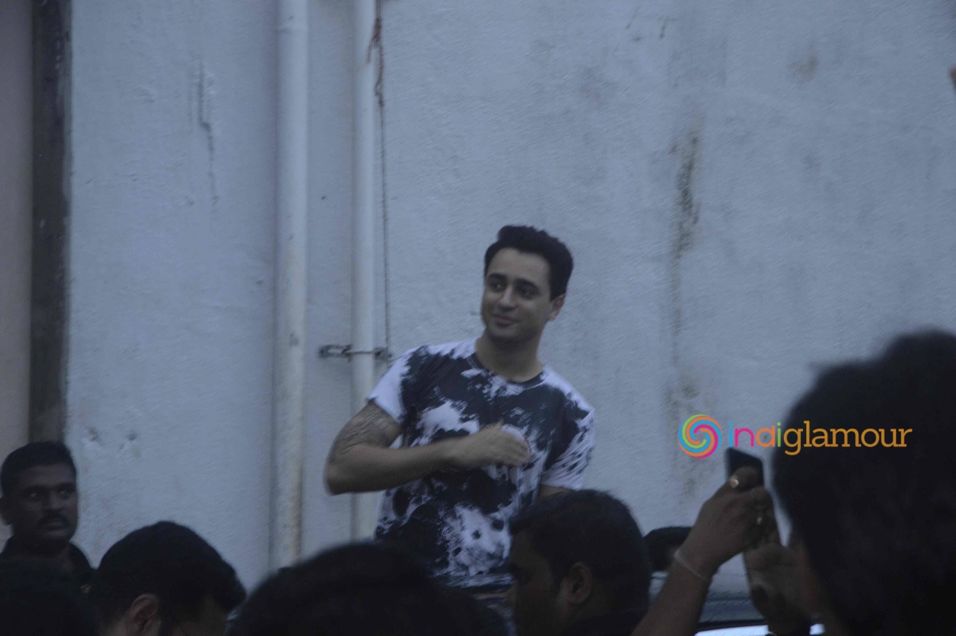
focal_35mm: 158
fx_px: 4179
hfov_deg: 13.1
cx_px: 478
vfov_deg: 8.7
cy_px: 318
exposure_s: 1/100
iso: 800
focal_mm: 105
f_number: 9
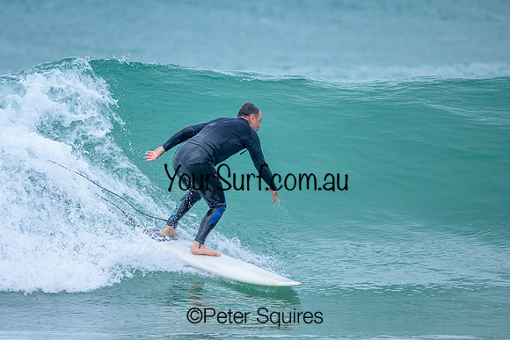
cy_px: 129
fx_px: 14096
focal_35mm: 995
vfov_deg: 1.4
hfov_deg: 2.1
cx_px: 193
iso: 560
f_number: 6.3
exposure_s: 1/2000
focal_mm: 800
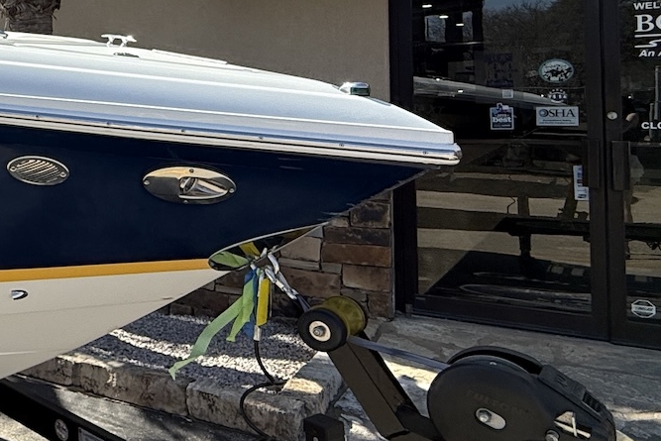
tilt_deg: +0.9
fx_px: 808
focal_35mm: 44
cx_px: -131
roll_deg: +1.1
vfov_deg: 29.9
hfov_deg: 35.2
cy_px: 98
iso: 64
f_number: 2.2
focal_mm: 2.22
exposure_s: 1/1431
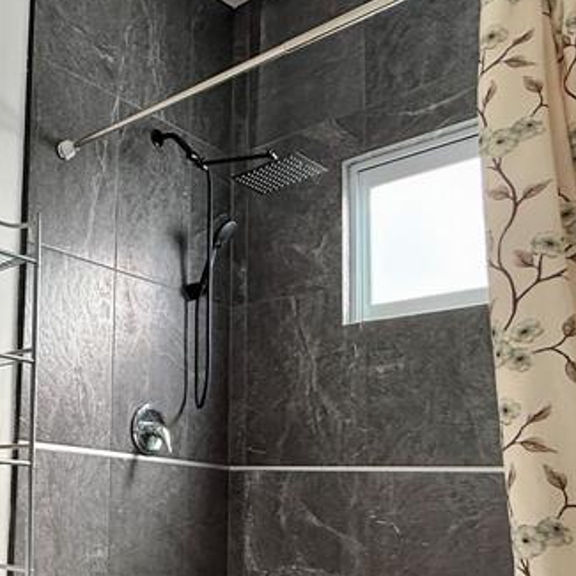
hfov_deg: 34.3
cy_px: 413
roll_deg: -4.1
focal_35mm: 39
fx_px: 734
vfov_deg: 41.9
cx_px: -117
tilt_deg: +6.5
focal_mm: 2.22
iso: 50
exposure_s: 1/163
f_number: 2.2
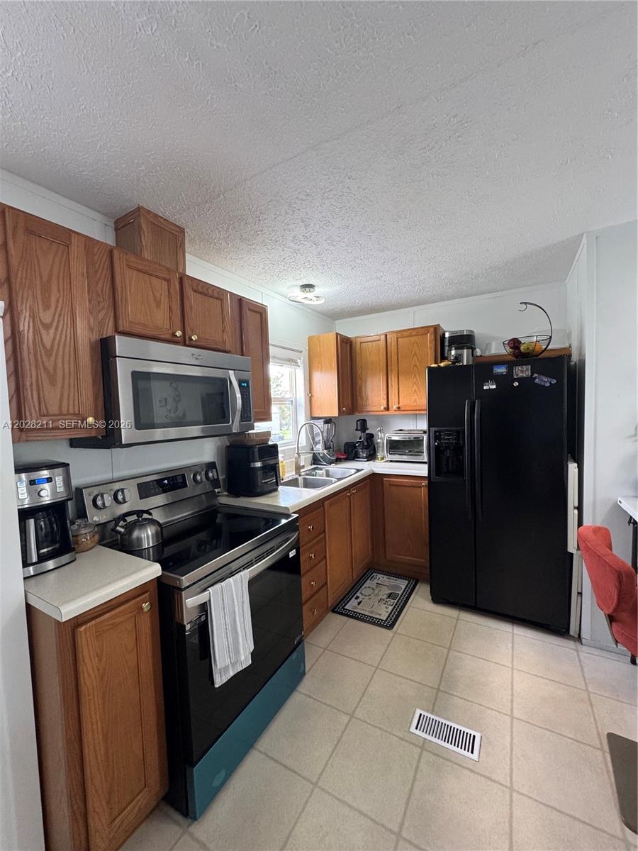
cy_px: 426
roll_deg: +2.0
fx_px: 344
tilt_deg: -1.6
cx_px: 319
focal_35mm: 14
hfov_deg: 85.7
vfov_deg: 102.1
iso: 250
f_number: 2.2
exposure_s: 1/120
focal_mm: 2.22
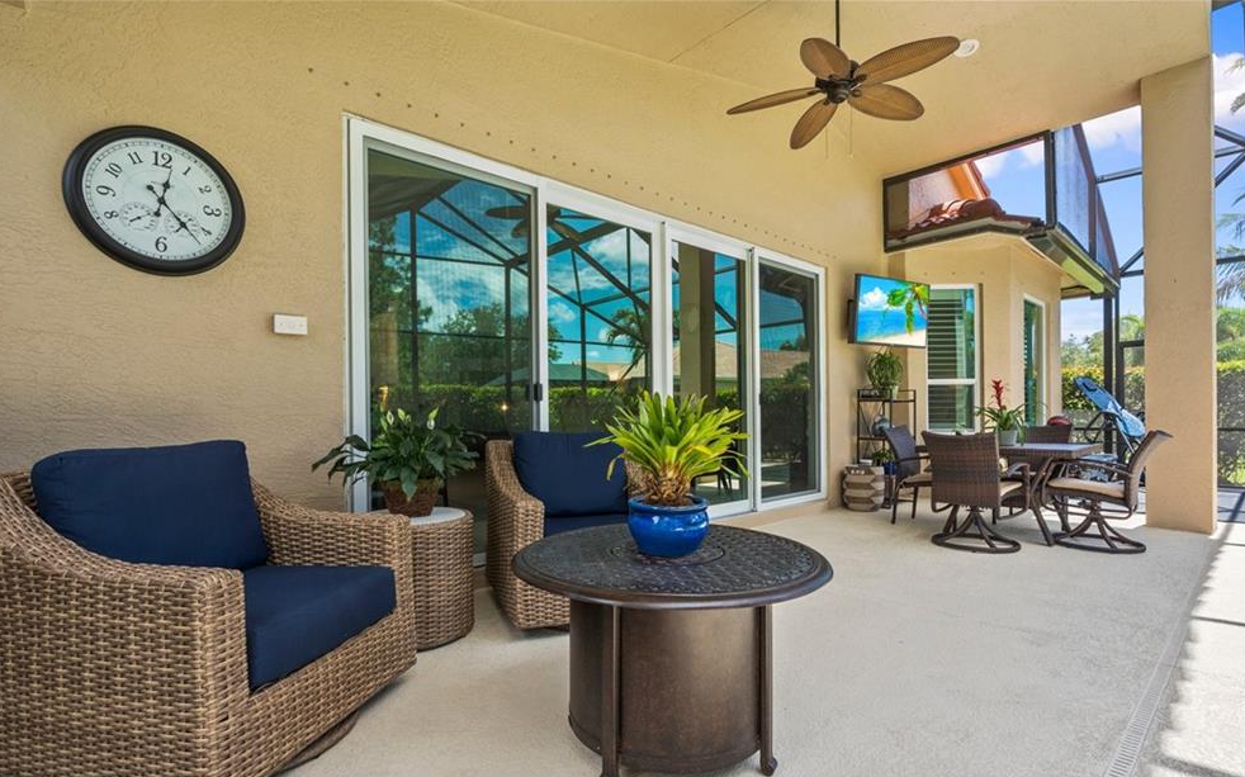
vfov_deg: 67.8
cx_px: 611
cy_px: 430
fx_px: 577
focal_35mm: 17
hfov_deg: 94.4
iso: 100
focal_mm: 16
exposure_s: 1/6
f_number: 9
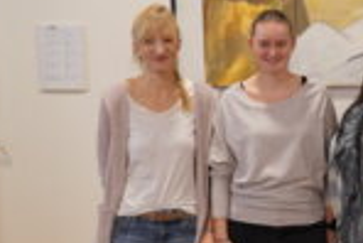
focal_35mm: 93
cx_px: 385
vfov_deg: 14.6
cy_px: 210
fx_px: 942
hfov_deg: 20.9
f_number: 4
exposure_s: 1/160
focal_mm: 23
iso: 2000
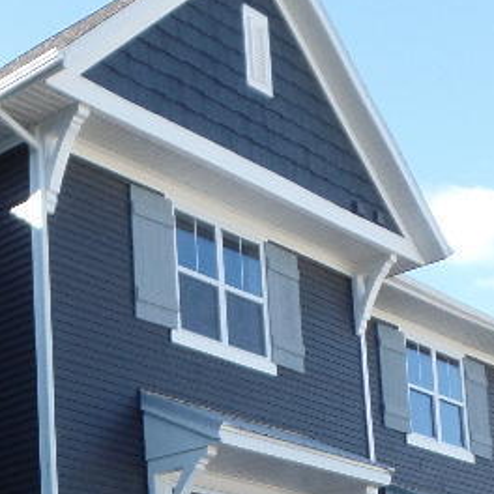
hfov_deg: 19.8
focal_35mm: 79
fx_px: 1276
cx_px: -182
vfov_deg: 20.4
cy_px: 604
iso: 80
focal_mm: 4.1
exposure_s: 1/180
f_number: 3.5
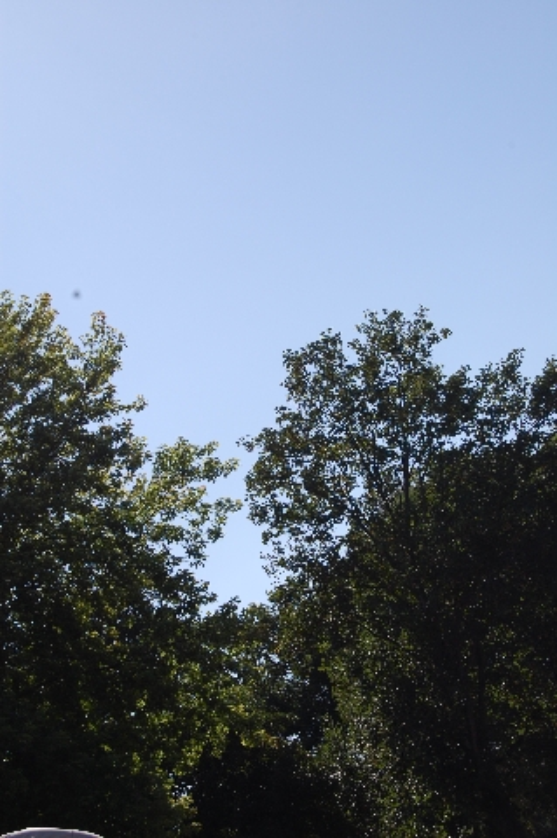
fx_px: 1919
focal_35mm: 82
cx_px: 278
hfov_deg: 16.5
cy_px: 419
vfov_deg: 24.6
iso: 200
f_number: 10
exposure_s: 1/400
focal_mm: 55
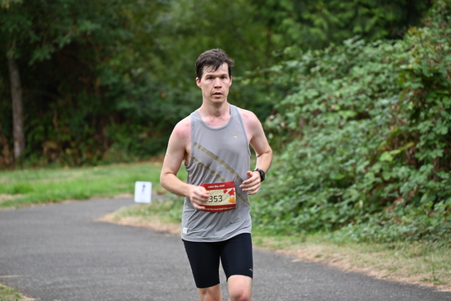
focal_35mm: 200
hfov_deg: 10.3
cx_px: 226
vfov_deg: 6.9
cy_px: 150
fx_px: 2506
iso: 640
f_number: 6.3
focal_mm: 200
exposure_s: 1/250
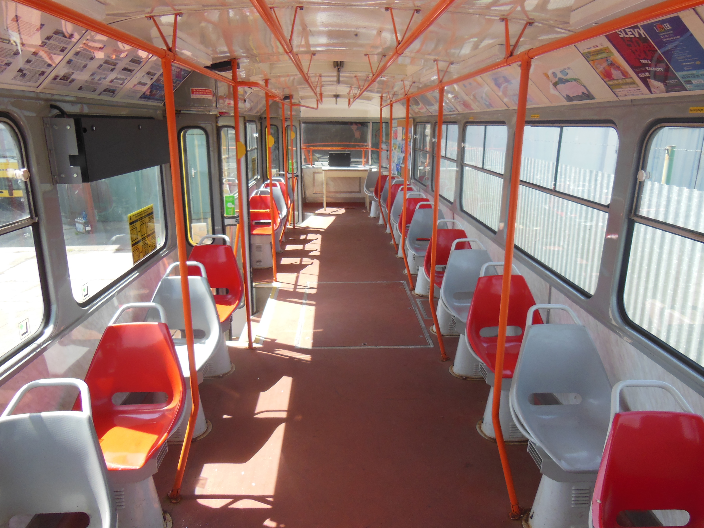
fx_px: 508
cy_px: 264
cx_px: 352
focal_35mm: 25
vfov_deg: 54.9
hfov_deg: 69.4
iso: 160
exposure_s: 1/250
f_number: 3.5
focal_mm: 4.5
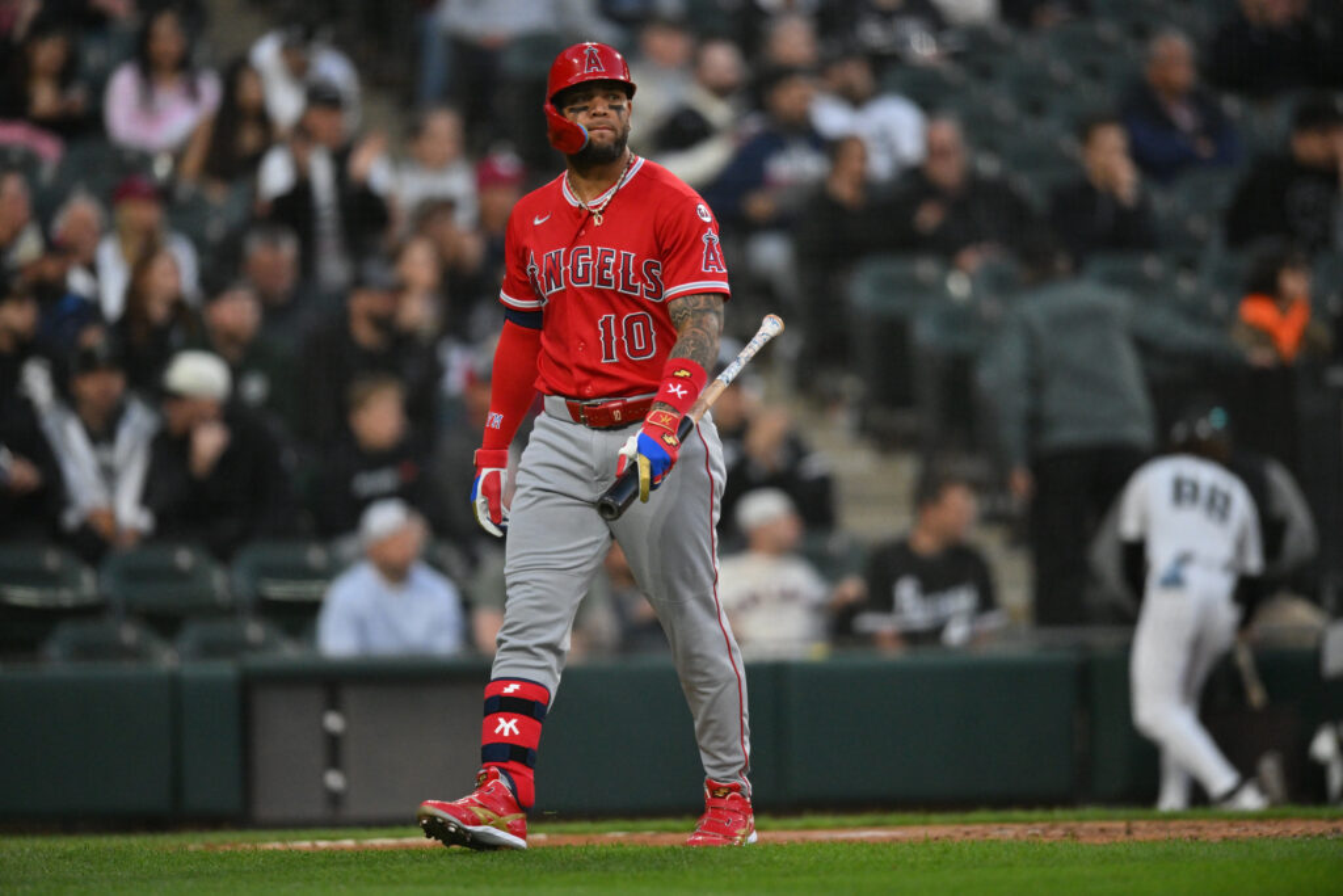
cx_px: 672
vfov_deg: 3.4
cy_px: 448
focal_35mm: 400
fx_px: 14923
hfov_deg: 5.2
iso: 2500
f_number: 2.8
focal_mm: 400
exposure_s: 1/6400
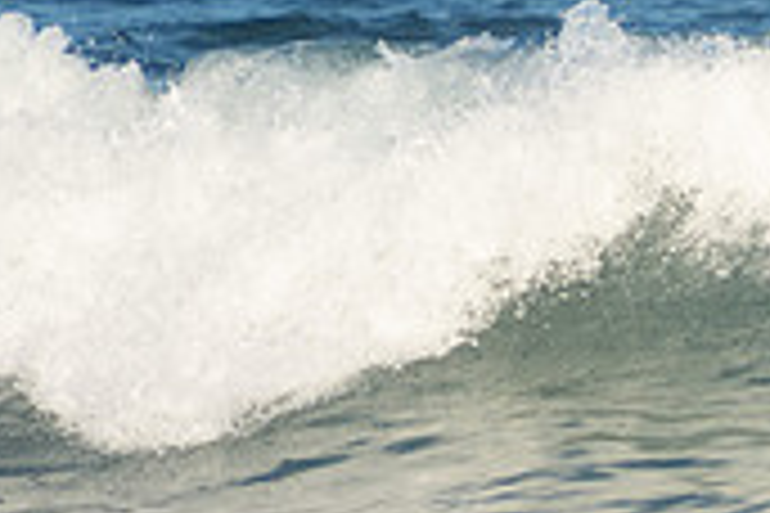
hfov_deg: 1.3
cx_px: 1288
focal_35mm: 1632
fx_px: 34904
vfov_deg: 0.8
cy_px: 137
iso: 180
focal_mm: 320
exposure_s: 1/640
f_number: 5.6
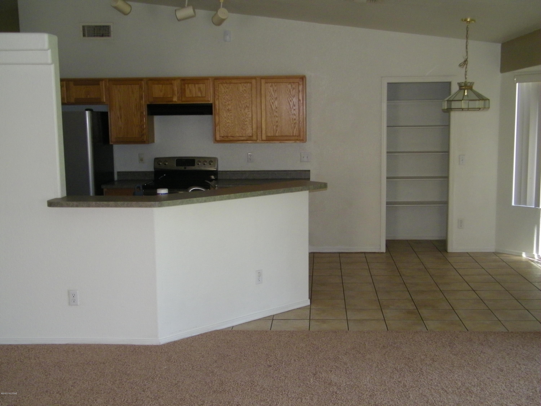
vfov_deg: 35.1
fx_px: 641
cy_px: 203
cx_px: 270
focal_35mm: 41
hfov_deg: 45.8
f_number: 3.8
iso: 200
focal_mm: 7.3
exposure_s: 1/125
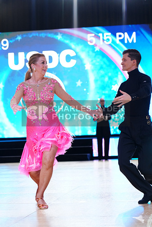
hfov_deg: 13.7
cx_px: 76
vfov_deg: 20.4
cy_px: 114
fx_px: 633
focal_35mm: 100
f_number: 4
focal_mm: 100
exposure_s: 1/200
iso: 2000
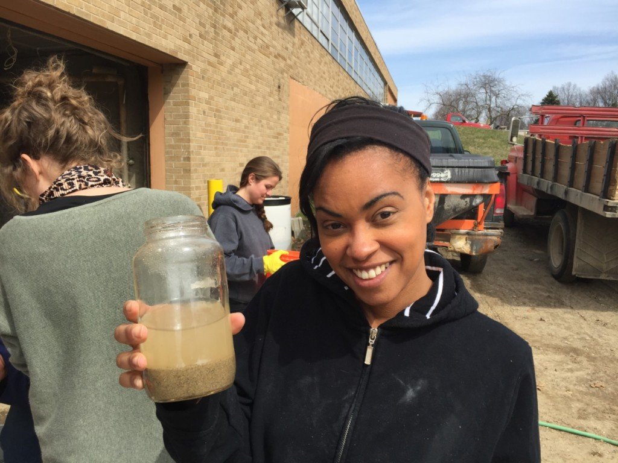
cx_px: 309
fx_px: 518
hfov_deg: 61.7
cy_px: 232
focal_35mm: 29
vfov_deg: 48.2
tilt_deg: -7.4
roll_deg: -2.3
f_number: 2.2
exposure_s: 1/1099
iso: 32
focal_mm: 4.15
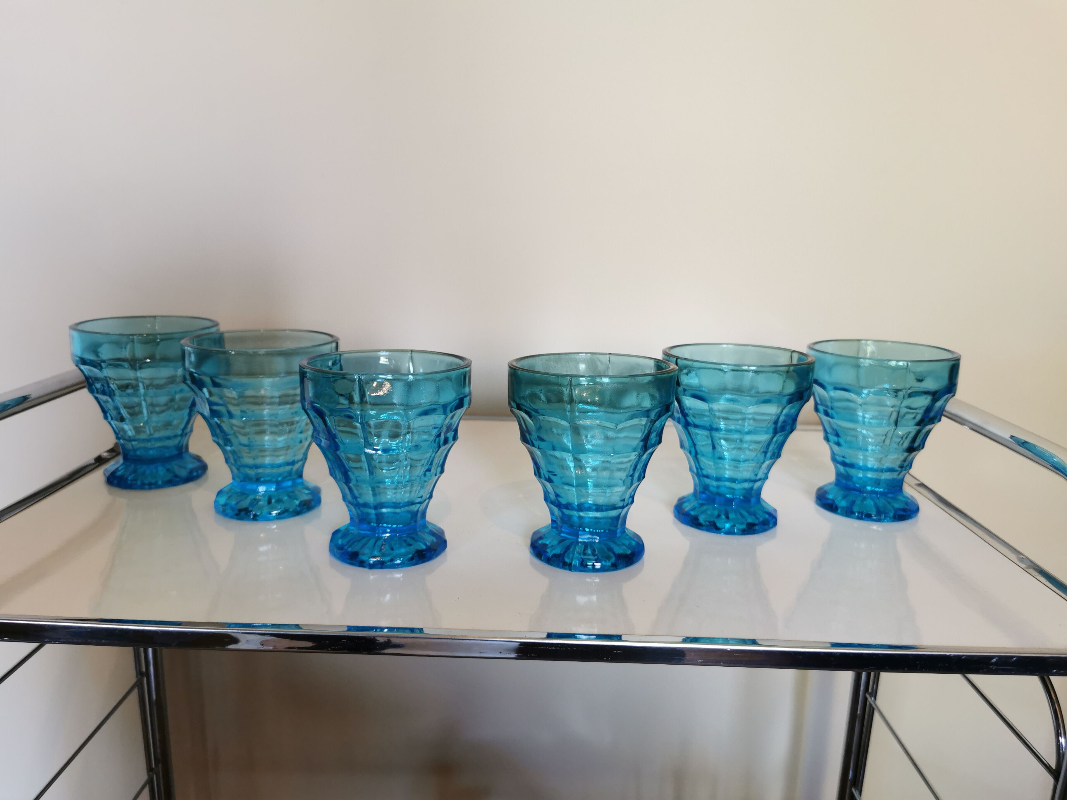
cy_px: 400
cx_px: 534
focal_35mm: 27
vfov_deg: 51.4
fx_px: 832
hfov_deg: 65.3
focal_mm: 5.56
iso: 100
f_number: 1.6
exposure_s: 1/50
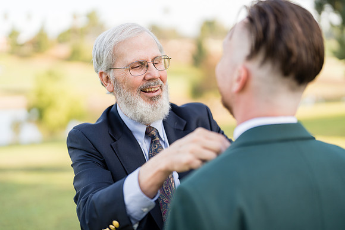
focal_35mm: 50
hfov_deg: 39.6
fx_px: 479
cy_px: 115
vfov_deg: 27.0
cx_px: 172
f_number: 1.2
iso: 125
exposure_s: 1/1600
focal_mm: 50
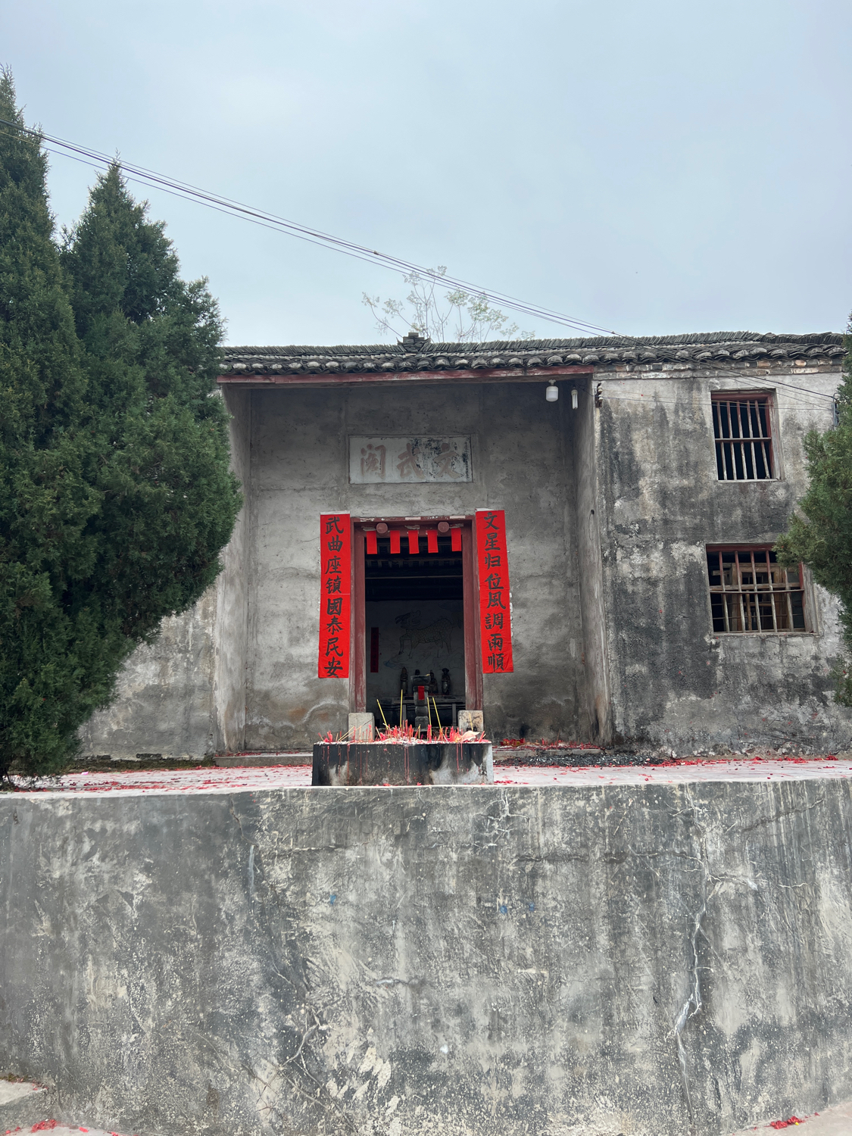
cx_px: 426
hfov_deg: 53.1
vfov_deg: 67.3
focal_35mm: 26
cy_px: 568
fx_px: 853
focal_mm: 5.7
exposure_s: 1/205
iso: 40
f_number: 1.5
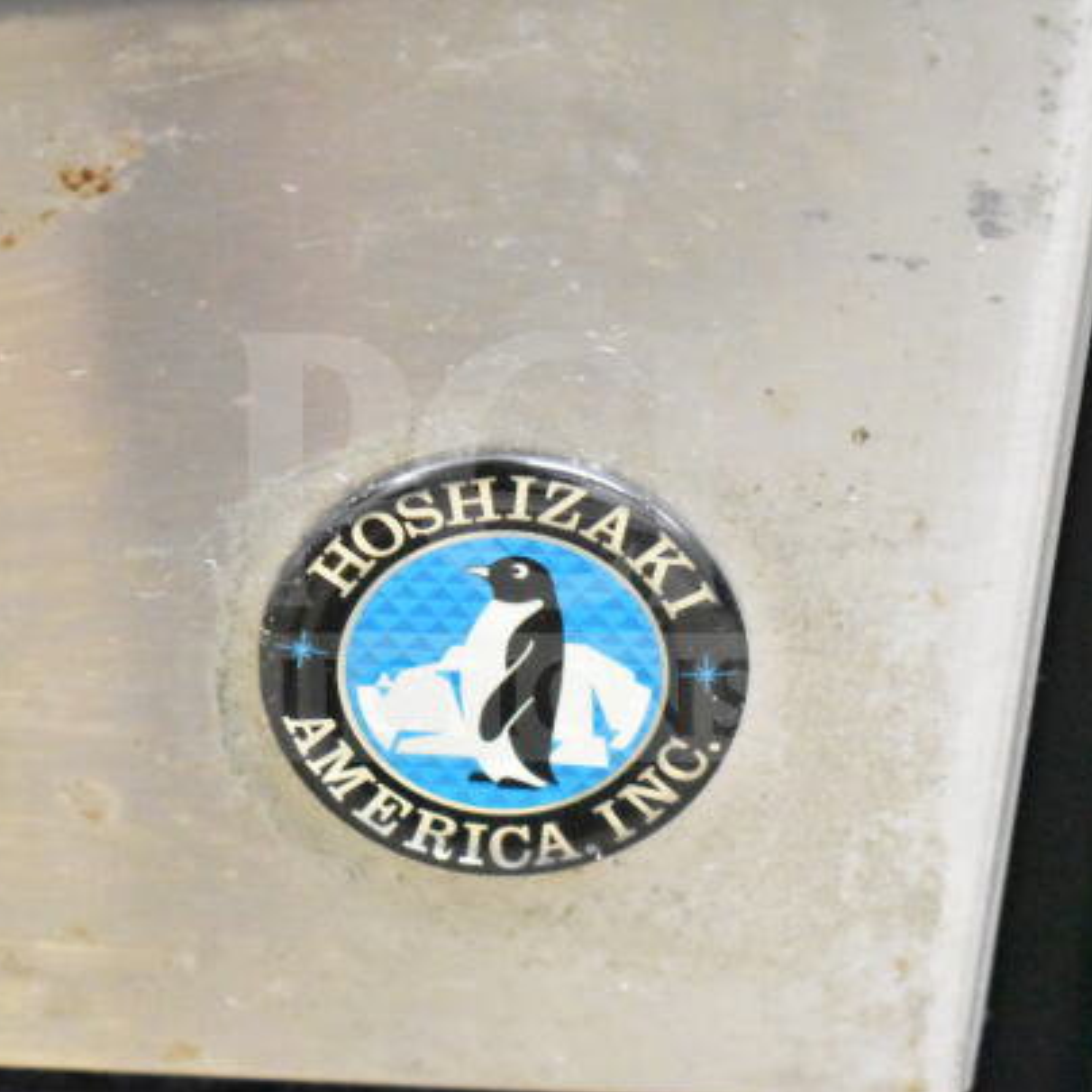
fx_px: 3569
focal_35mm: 100
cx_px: 478
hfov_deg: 17.4
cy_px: 547
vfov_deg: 17.4
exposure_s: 1/80
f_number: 5.6
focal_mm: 52
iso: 22800
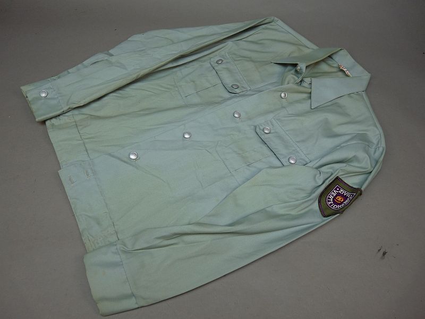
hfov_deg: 65.3
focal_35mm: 27
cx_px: 212
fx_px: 331
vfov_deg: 51.4
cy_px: 160
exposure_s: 1/60
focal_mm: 4.8
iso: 100
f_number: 2.8
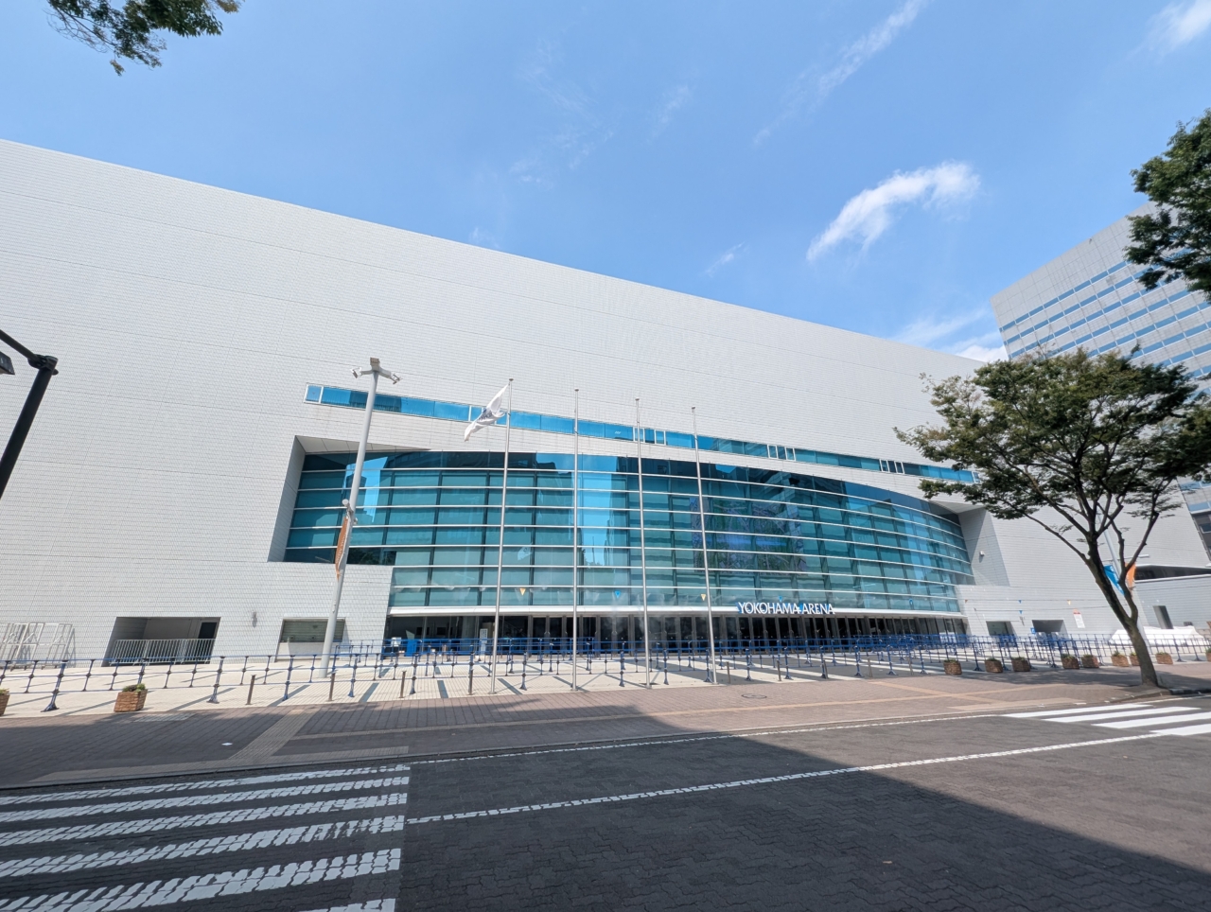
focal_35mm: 13
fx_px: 455
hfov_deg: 106.1
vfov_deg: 90.1
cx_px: 606
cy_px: 456
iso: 58
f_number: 2.2
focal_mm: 1.95
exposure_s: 1/1368
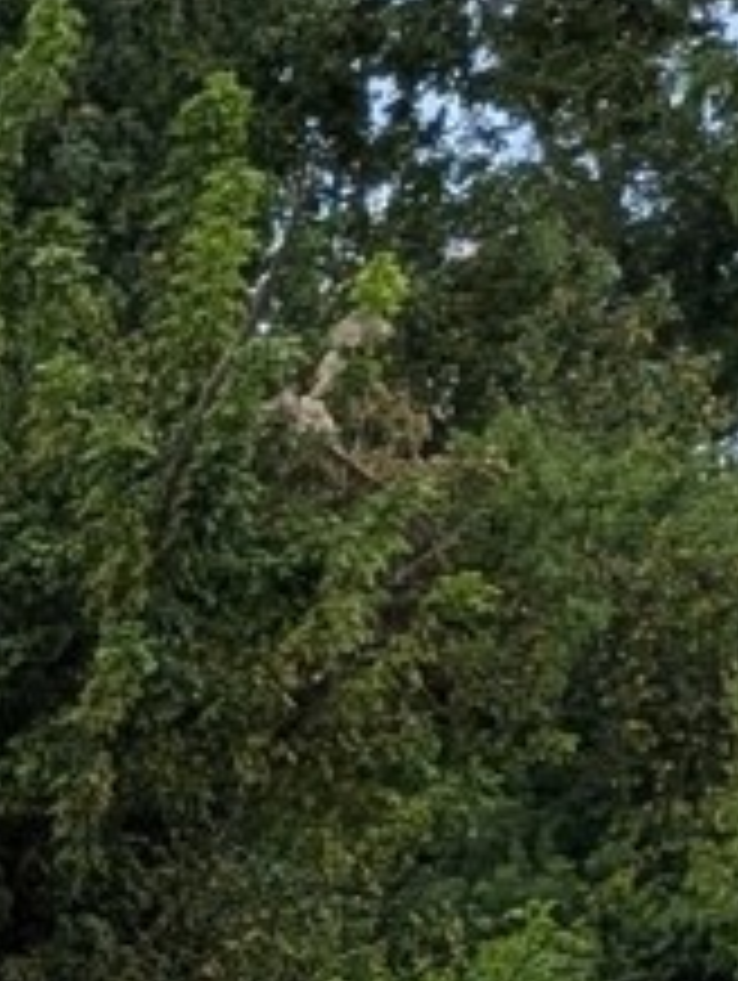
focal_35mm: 169
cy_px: 2138
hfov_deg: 7.6
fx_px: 4795
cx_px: -1516
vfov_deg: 10.5
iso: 30
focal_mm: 4.53
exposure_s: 1/1692
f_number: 1.7
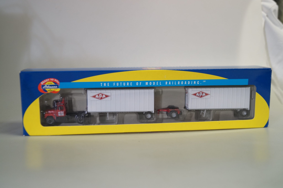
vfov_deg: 34.2
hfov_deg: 49.6
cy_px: 94
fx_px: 307
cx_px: 142
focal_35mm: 39
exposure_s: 1/160
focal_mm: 26
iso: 500
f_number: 4.5
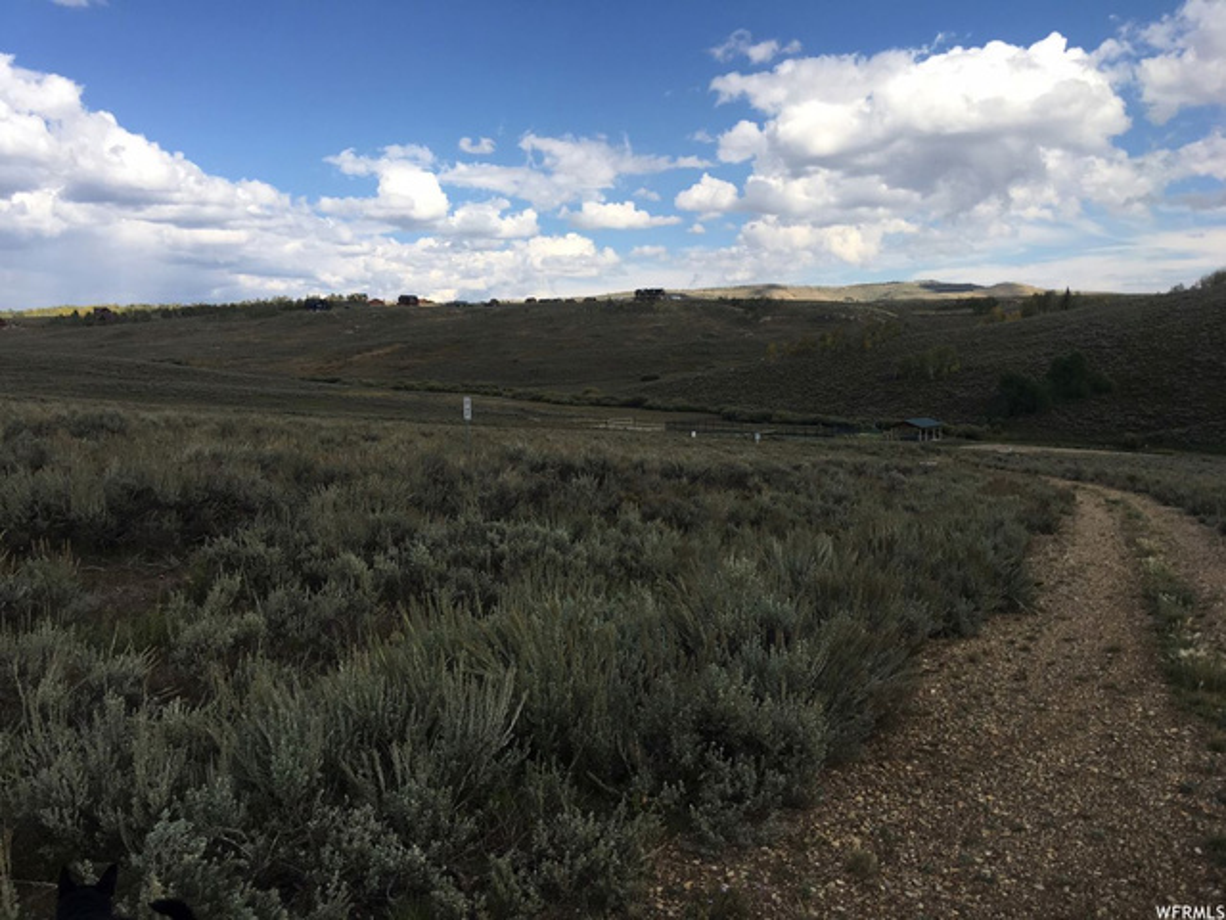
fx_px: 1027
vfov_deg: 48.2
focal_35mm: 29
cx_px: 613
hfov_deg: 61.7
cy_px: 460
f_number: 2.2
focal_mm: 4.15
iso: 25
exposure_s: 1/1261
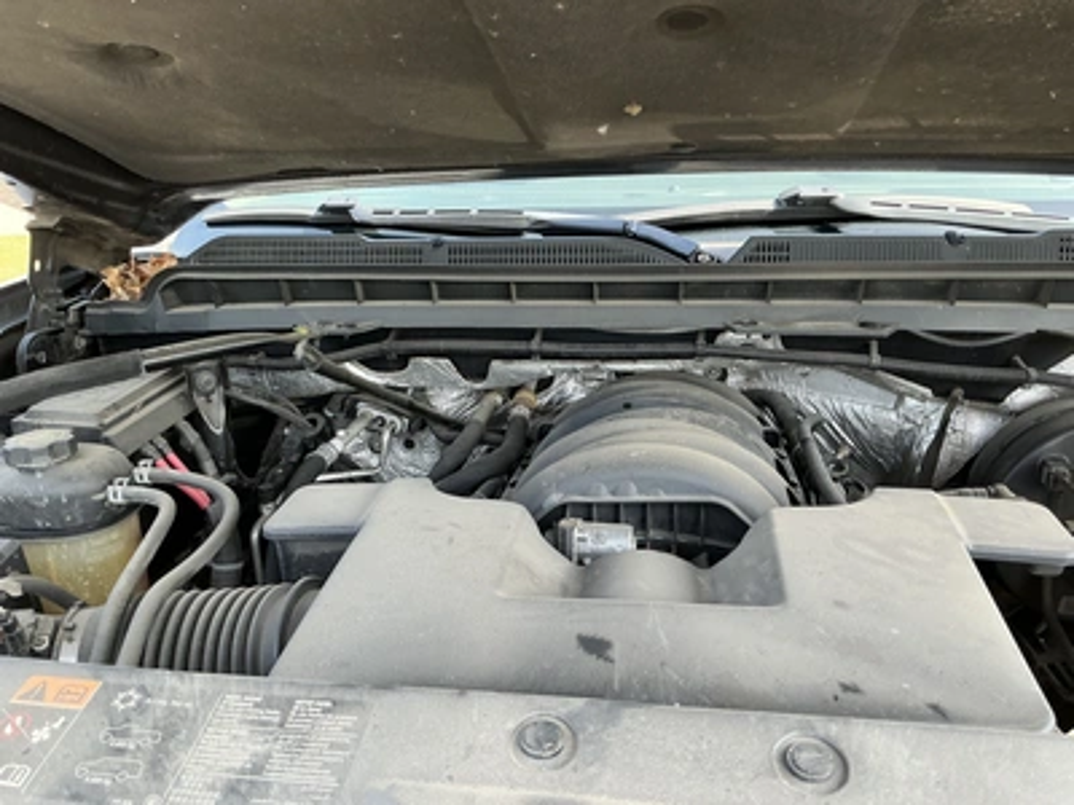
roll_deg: +3.0
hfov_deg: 63.4
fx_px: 869
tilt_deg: -16.5
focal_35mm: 28
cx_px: 537
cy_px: 402
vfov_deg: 49.7
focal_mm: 3
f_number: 1.8
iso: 32
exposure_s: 1/139
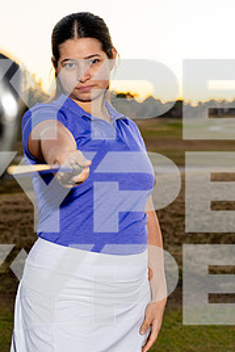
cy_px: 193
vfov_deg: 21.7
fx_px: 919
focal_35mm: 94
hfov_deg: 14.5
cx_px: 79
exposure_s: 1/250
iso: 640
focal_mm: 56
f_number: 4
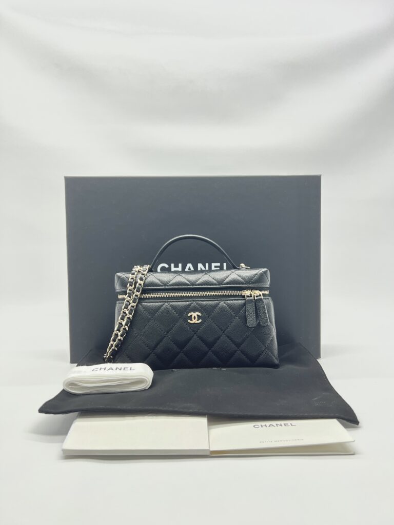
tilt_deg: -2.4
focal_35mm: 26
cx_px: 197
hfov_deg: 53.1
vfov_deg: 67.3
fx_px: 395
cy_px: 262
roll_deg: -0.1
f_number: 1.5
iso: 64
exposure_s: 1/100
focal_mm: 5.7
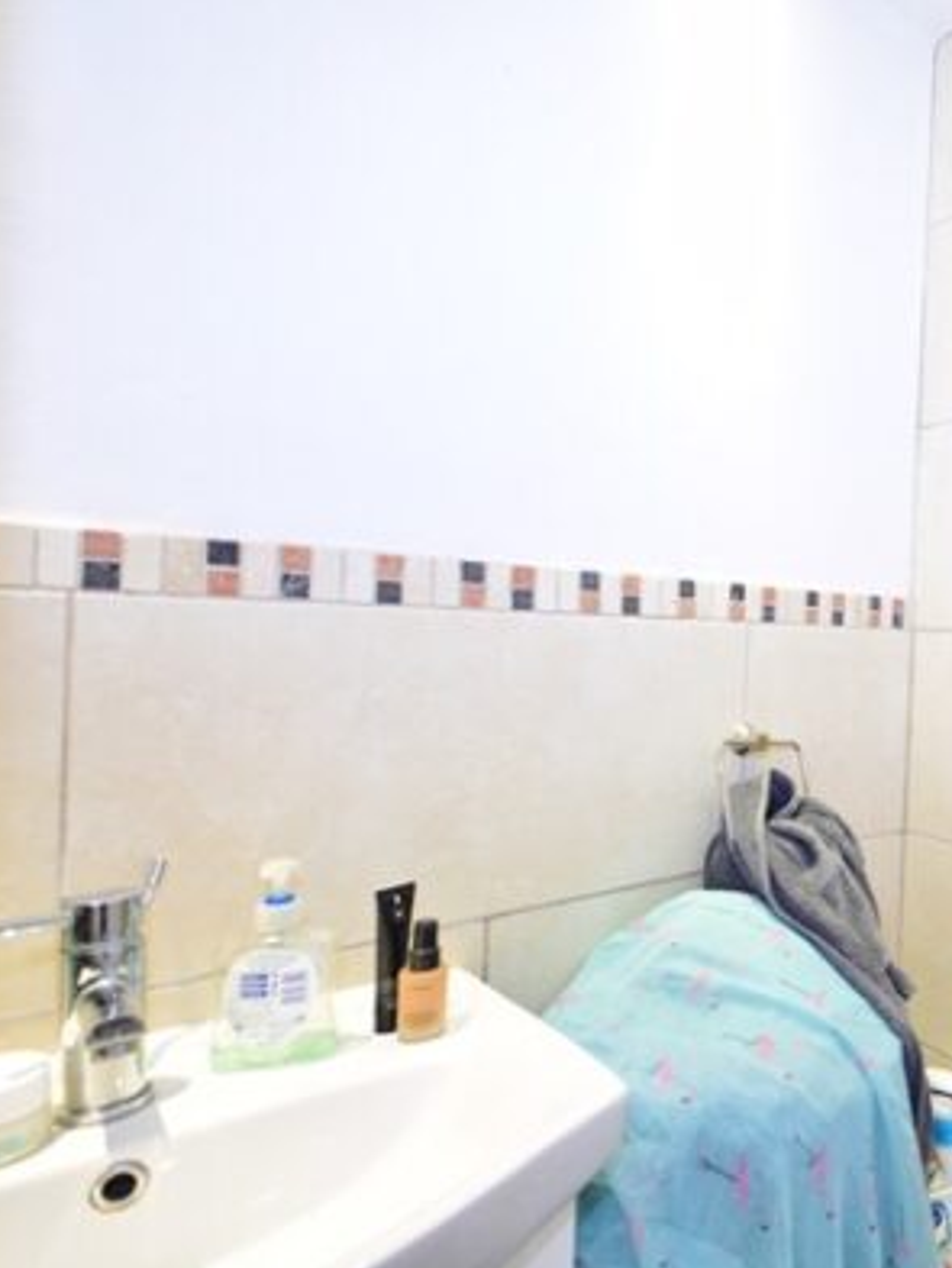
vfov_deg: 76.4
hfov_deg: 52.2
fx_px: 806
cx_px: 891
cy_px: 632
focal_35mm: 22
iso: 100
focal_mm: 10
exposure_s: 1/8
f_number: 4
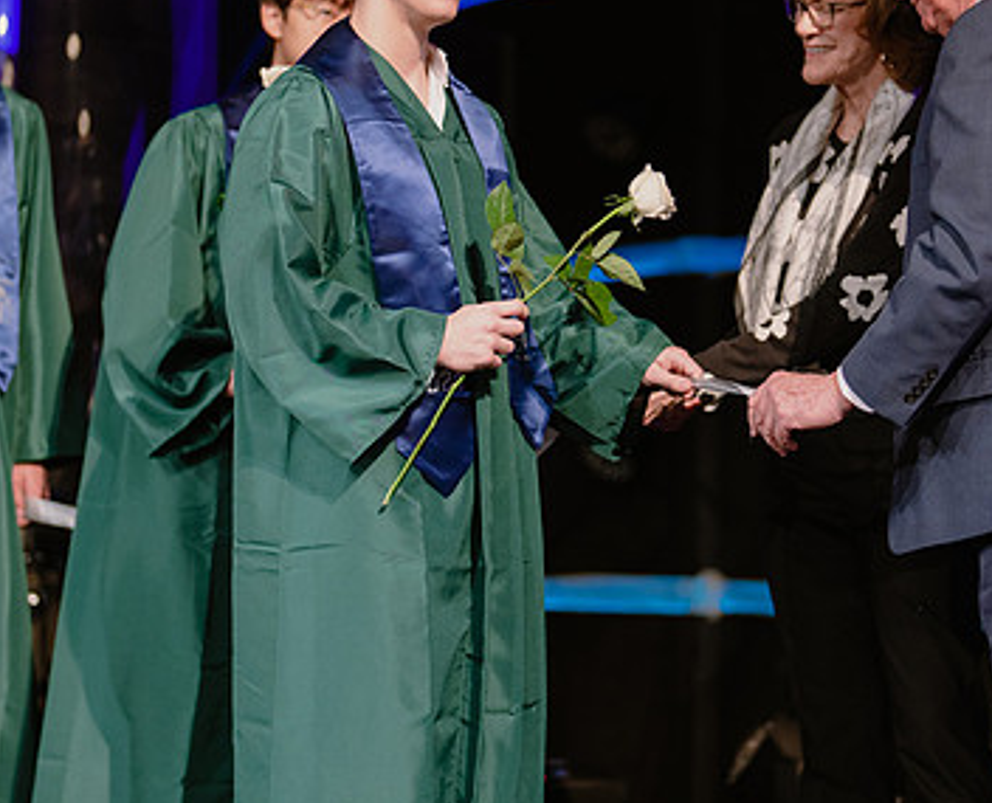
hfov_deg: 19.3
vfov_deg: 15.7
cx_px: 584
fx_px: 2920
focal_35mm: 99
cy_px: 335
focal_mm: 50
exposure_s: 1/320
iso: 640
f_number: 1.2
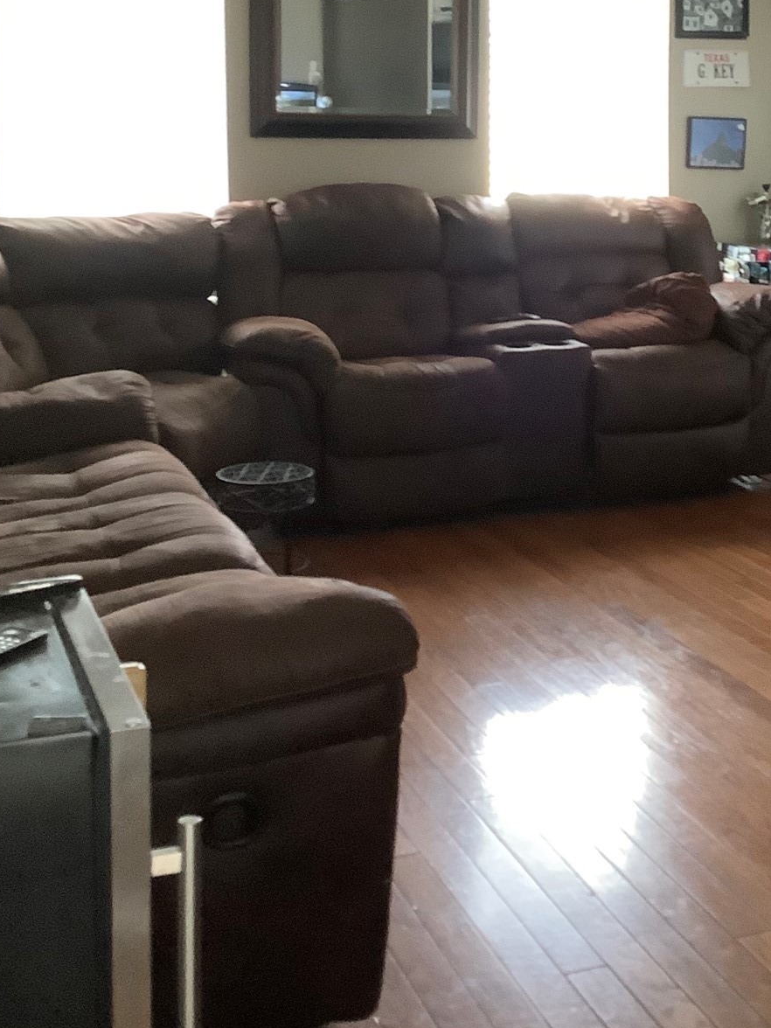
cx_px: 548
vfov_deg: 34.7
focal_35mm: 54
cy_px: 248
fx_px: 1604
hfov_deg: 26.8
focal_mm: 3.3
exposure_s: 1/40
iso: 320
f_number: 2.4
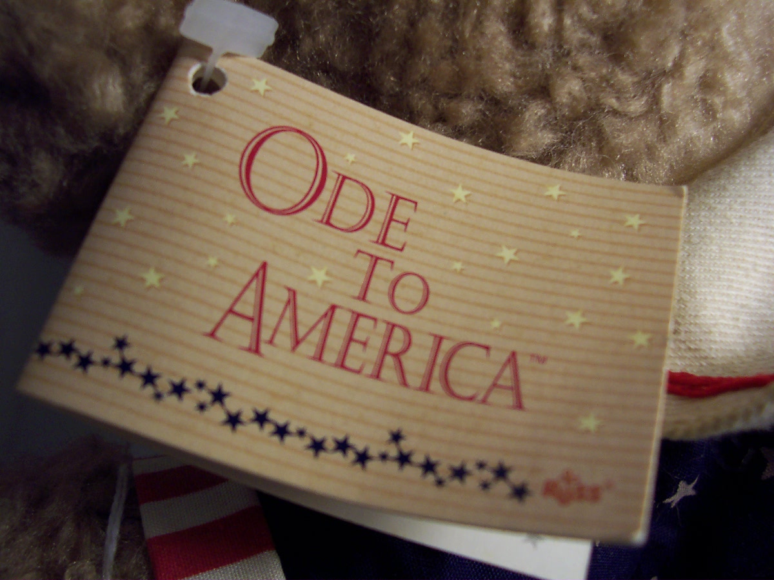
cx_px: 387
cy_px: 290
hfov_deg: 50.1
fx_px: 827
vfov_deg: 38.7
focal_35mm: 37
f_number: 2.8
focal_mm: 5.6
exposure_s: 1/180
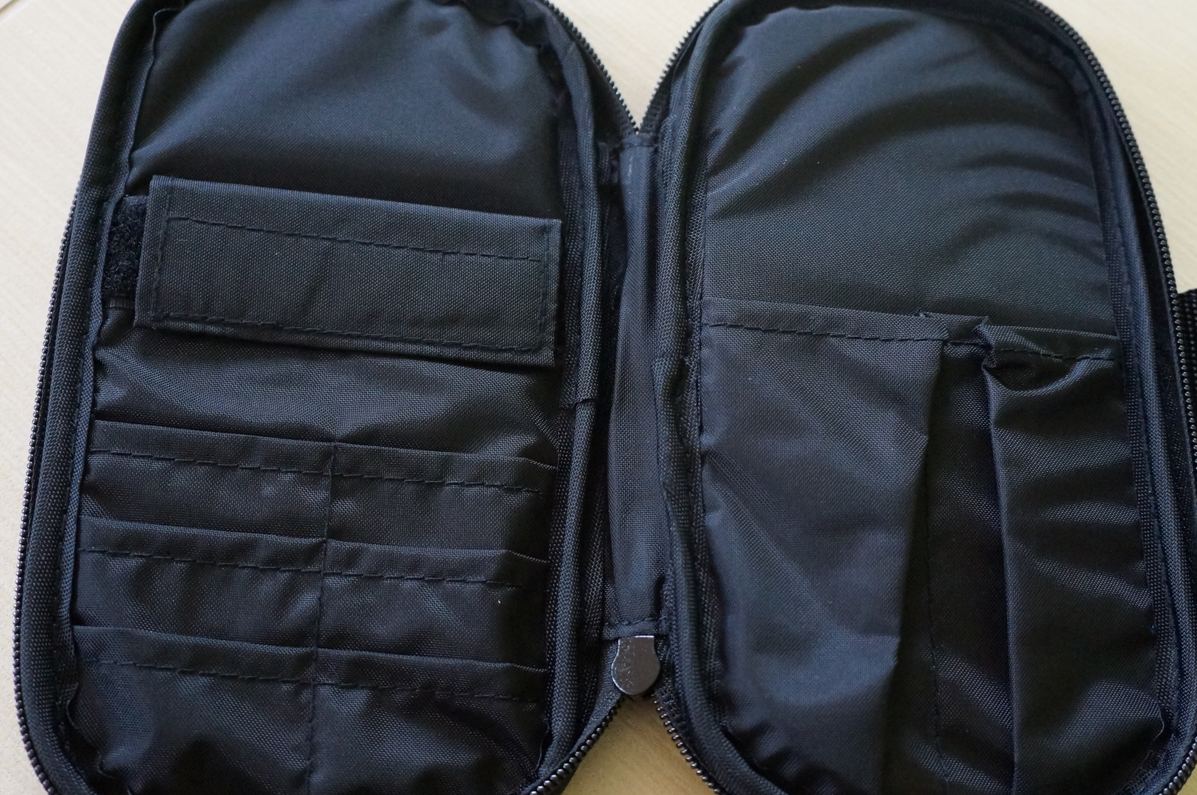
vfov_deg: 30.4
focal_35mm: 44
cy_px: 418
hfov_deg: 44.5
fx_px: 1461
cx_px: 679
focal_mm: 22
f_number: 4
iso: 3200
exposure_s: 1/100
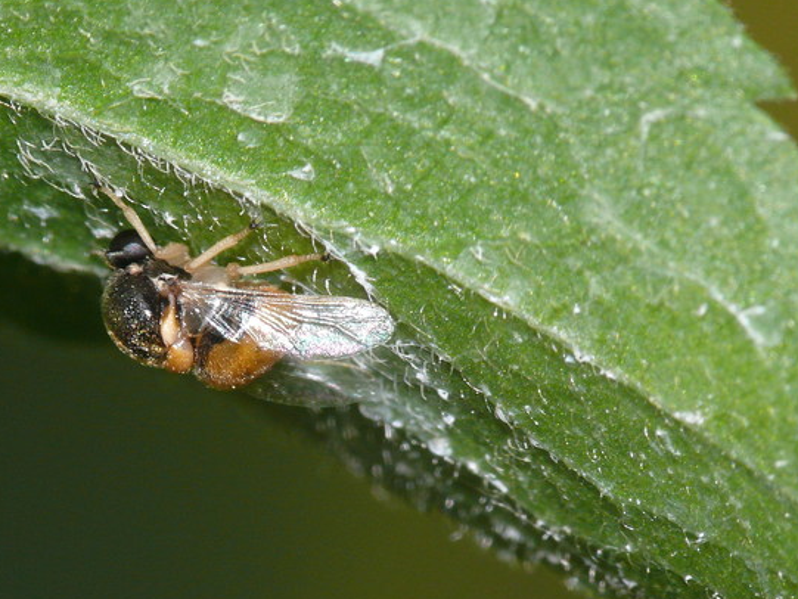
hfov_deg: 3.0
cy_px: 394
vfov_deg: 2.2
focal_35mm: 662
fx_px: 15264
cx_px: 265
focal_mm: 88.8
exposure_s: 1/250
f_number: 11
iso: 200
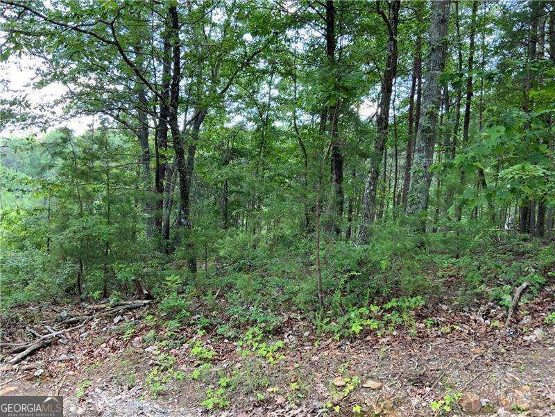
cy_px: 208
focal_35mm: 29
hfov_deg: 61.7
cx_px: 278
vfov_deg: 48.2
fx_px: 465
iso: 64
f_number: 1.8
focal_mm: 3
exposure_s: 1/121
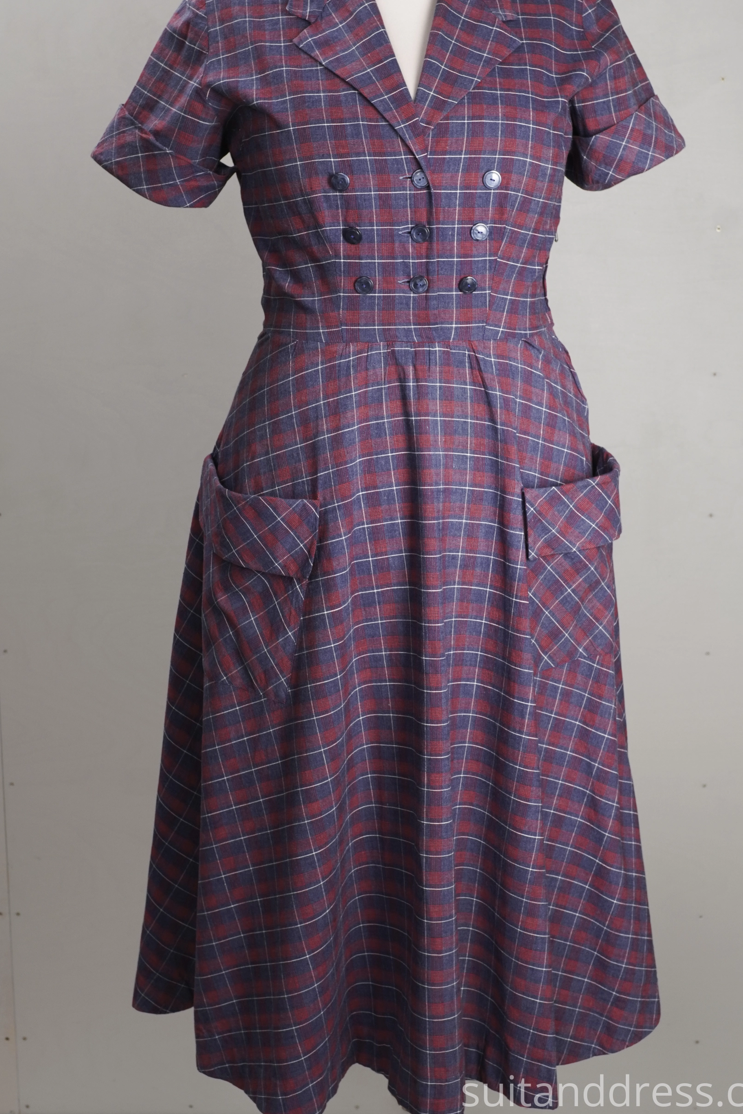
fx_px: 1764
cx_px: 405
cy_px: 492
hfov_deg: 23.8
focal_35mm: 57
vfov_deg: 35.0
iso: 320
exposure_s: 1/25
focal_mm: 32
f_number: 8
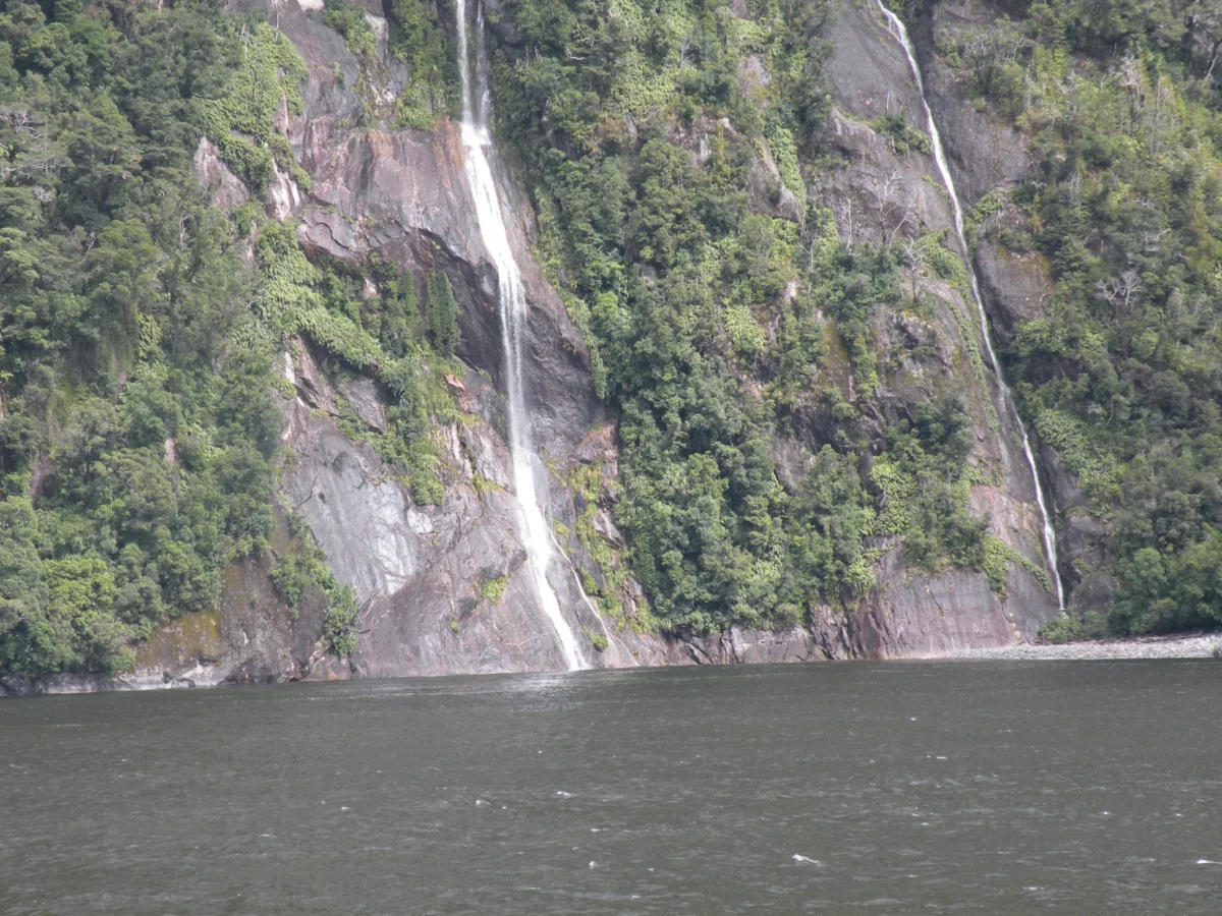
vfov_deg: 10.5
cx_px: 611
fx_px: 4978
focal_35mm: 141
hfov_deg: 14.0
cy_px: 458
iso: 64
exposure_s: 1/141
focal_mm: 25
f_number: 4.5
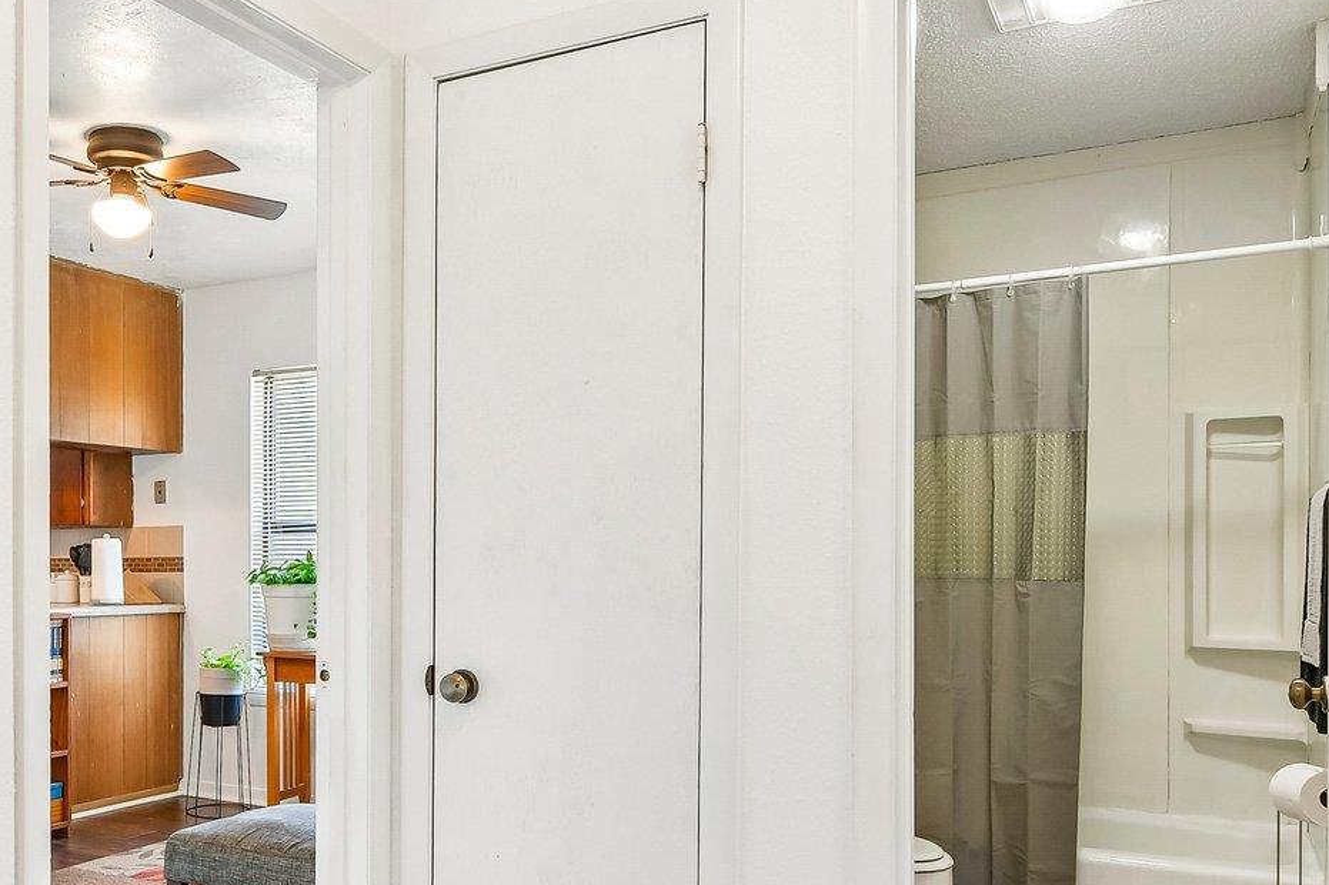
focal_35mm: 33
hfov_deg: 54.2
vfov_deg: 39.9
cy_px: 477
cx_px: 308
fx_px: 1218
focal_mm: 10
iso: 400
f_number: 8
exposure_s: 1/6
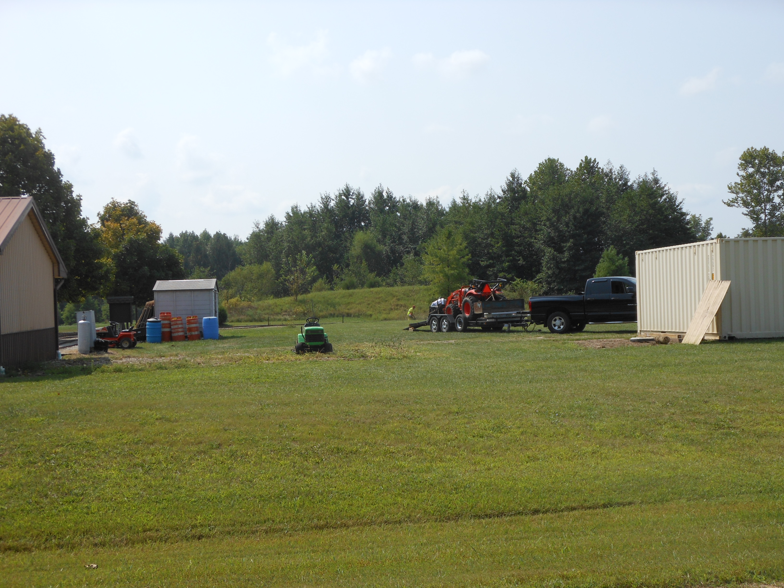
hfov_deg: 38.2
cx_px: 392
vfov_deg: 29.1
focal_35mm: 50
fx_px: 1132
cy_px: 294
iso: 80
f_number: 4
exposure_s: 1/800
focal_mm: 8.9
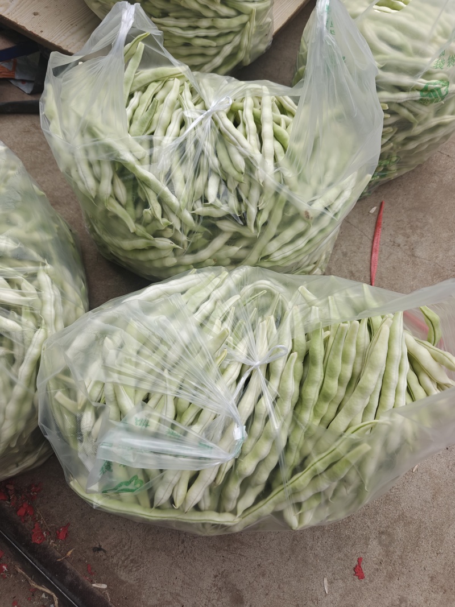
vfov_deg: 73.9
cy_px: 304
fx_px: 403
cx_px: 228
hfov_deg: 58.9
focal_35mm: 23
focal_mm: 6.06
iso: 50
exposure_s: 1/483
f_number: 1.6
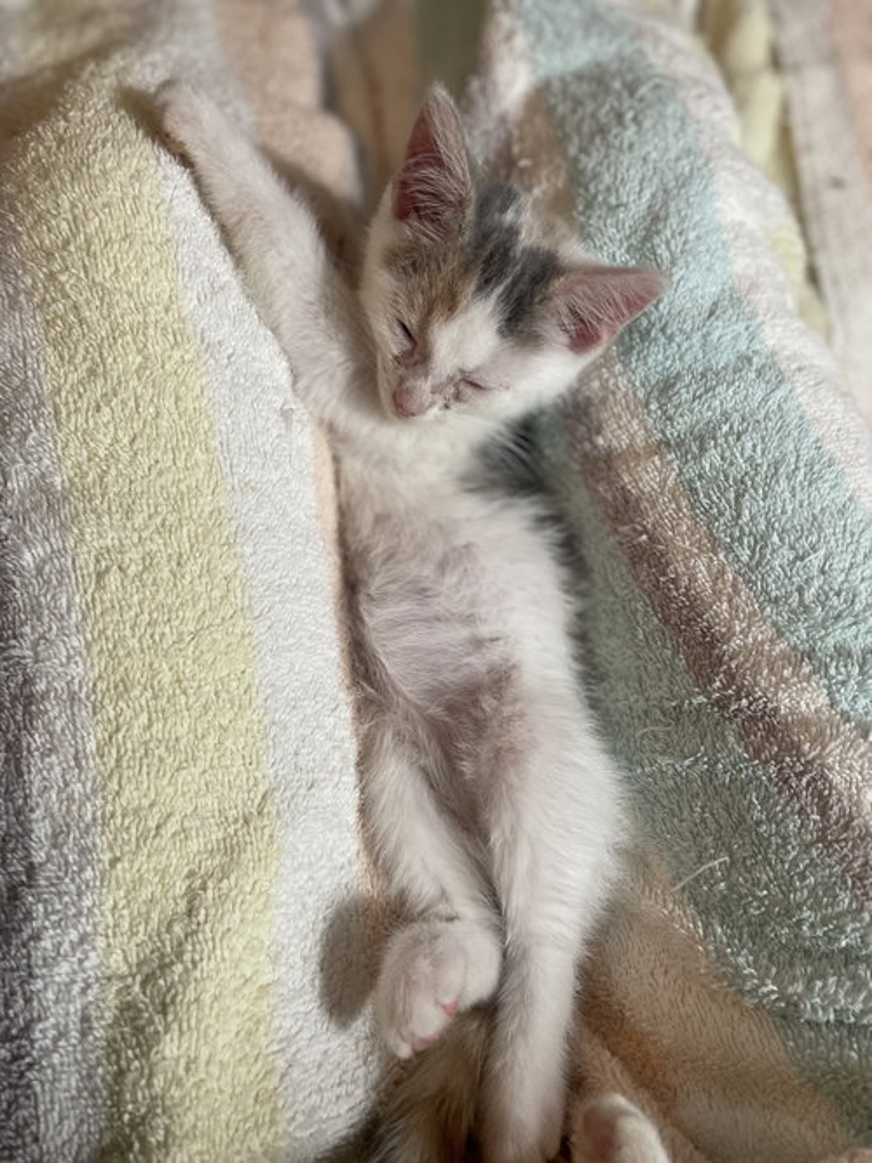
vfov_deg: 67.3
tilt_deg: -65.7
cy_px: 582
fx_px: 874
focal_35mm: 26
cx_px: 436
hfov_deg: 53.0
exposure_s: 1/60
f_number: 1.6
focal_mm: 4.2
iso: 125
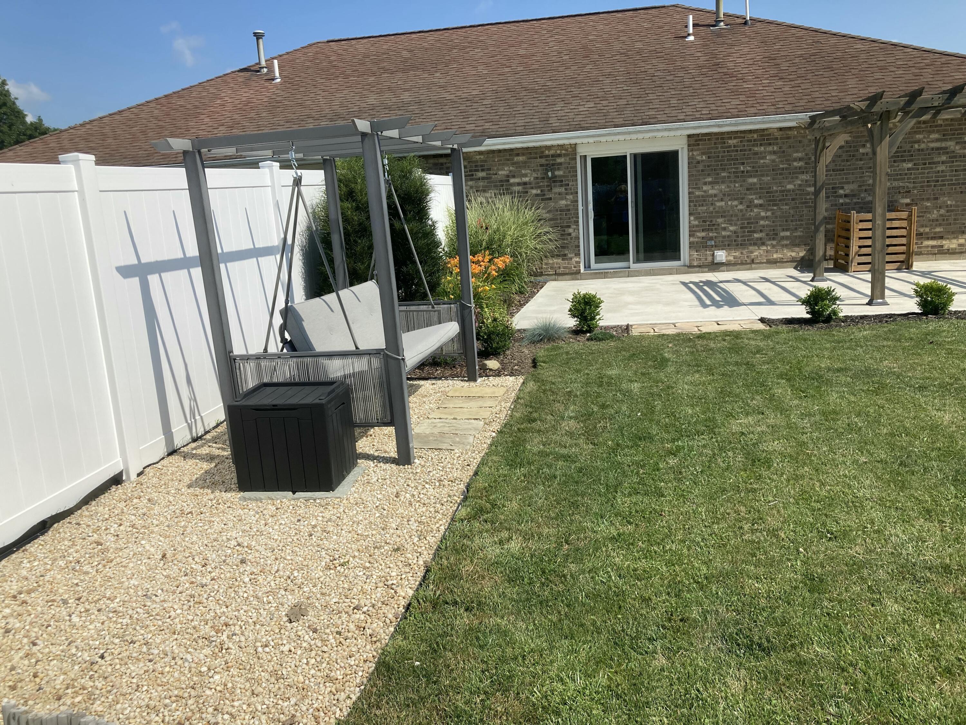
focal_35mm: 28
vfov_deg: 49.7
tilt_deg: -11.5
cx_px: 483
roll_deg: +4.2
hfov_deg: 63.4
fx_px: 781
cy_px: 362
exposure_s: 1/3745
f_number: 1.8
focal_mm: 3.99
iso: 25
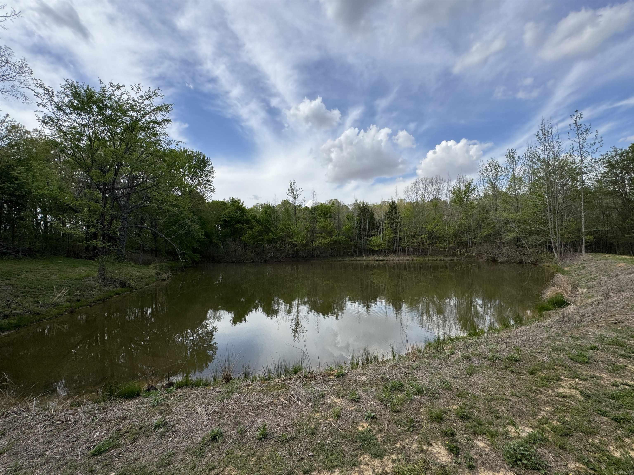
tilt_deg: +2.5
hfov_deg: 102.1
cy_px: 238
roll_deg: +2.0
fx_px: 256
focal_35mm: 14
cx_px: 317
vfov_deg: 85.7
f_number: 2.2
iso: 50
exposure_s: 1/1927
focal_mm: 2.22
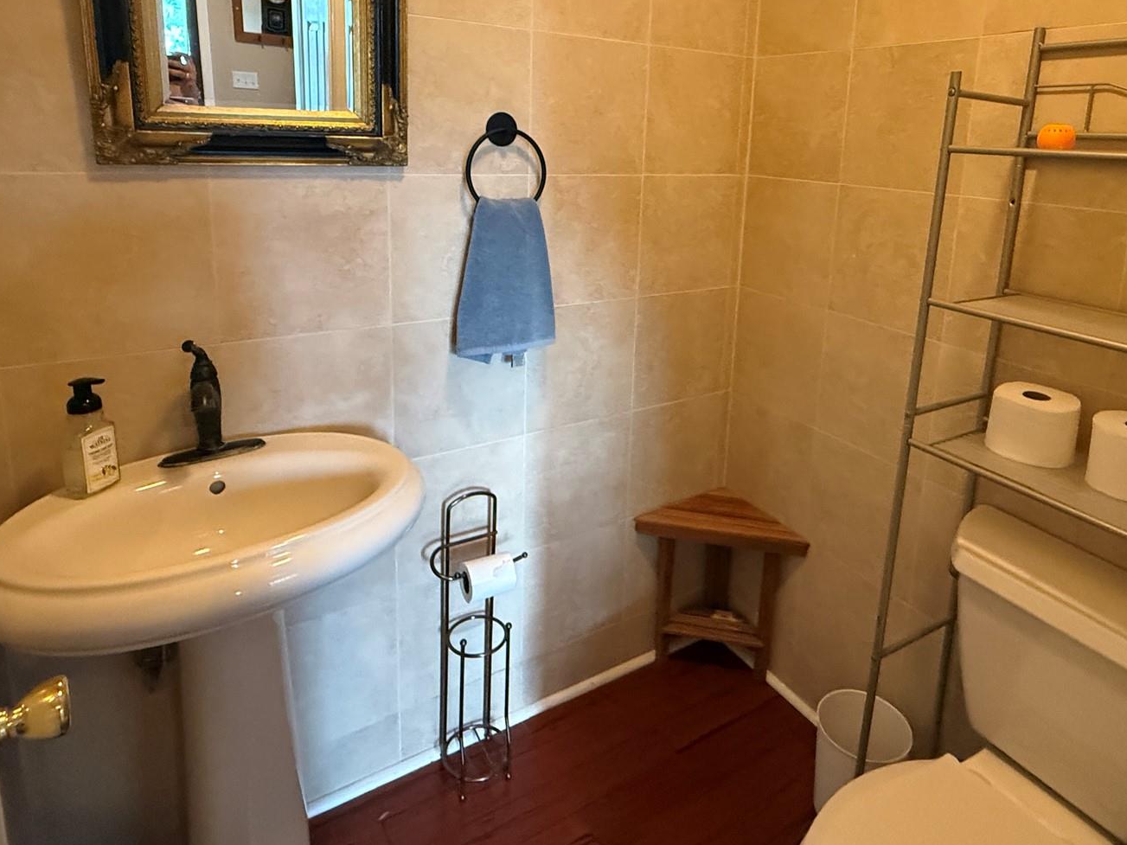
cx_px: 627
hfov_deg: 76.1
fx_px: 716
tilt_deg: -11.6
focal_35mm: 22
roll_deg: -2.5
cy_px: 268
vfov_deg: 59.4
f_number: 2.2
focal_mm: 2.22
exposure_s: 1/60
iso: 640
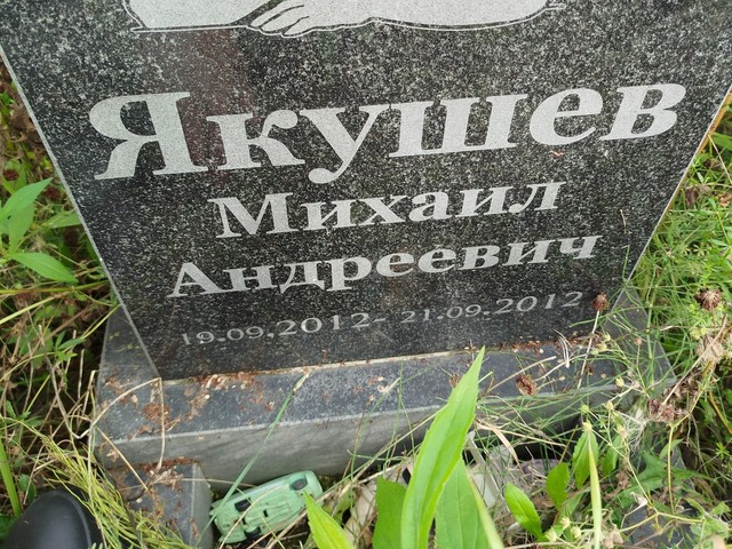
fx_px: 634
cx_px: 364
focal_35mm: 30
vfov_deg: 46.4
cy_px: 207
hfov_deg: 60.0
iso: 64
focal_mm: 5.31
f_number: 1.7
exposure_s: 1/100
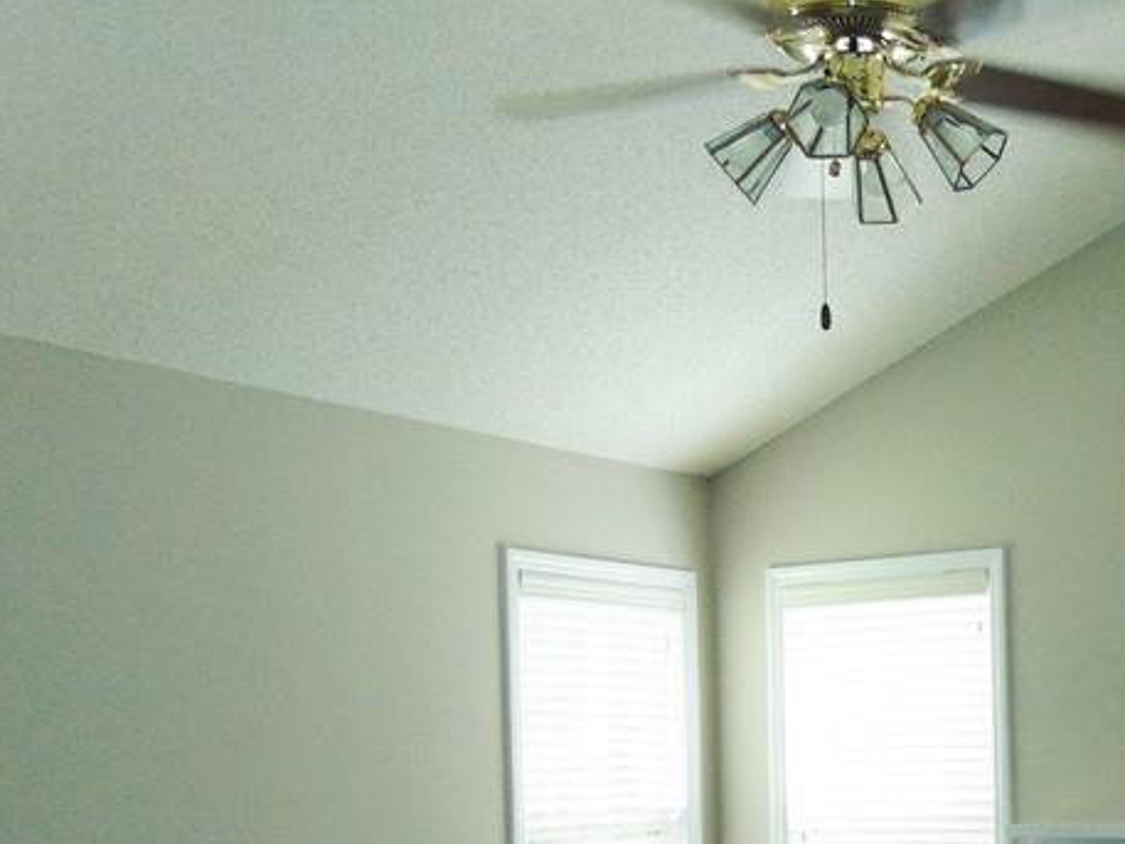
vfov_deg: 25.0
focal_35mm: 56
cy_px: 824
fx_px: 1820
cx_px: 982
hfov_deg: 32.8
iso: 80
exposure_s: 1/50
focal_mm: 4.5
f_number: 3
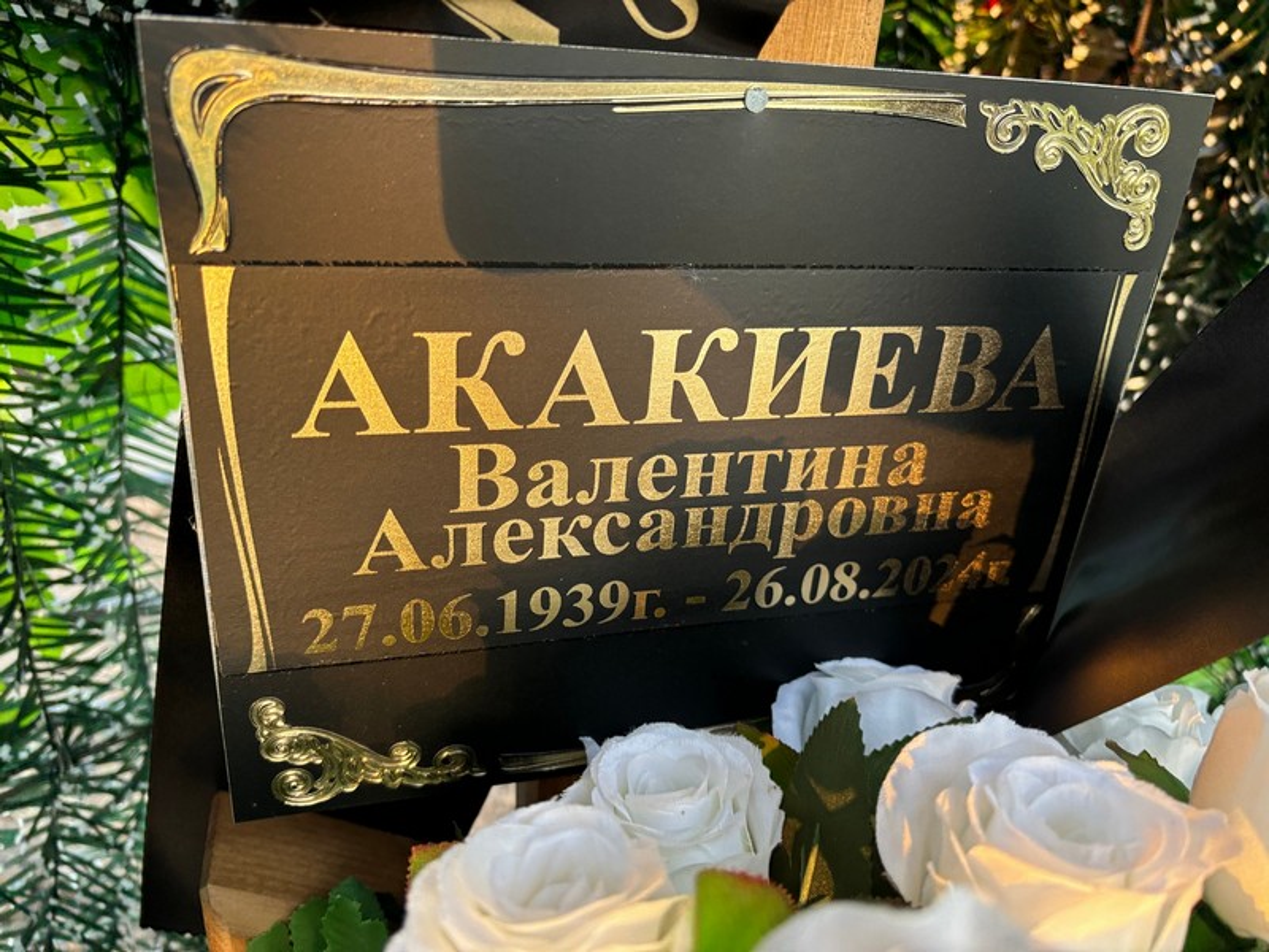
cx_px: 634
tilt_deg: -28.2
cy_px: 476
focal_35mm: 26
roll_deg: -5.5
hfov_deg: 67.3
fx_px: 953
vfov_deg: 53.1
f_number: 1.6
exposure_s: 1/86
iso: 125
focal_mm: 5.96
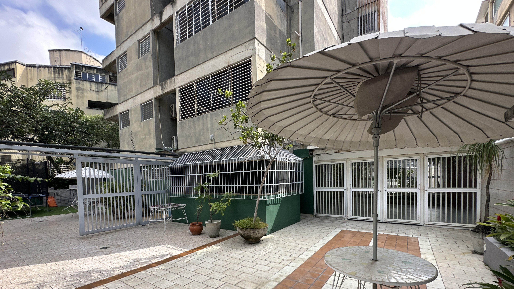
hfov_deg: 99.4
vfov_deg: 65.7
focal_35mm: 16
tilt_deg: -1.4
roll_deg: +0.8
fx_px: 218
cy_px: 186
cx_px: 258
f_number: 2.2
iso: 40
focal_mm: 2.22
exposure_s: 1/367
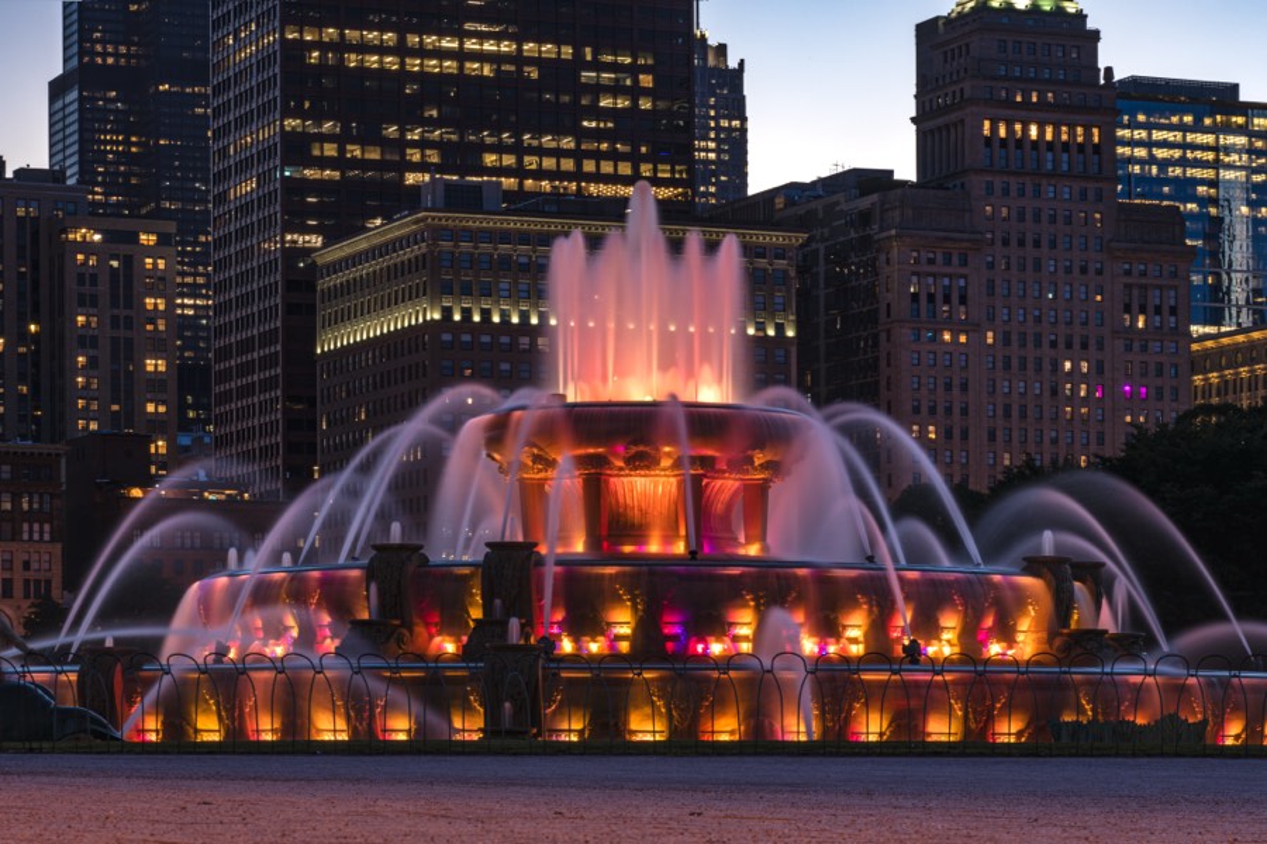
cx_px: 634
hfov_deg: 18.3
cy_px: 422
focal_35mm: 112
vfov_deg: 12.2
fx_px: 3941
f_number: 22
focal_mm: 112
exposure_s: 25
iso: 40
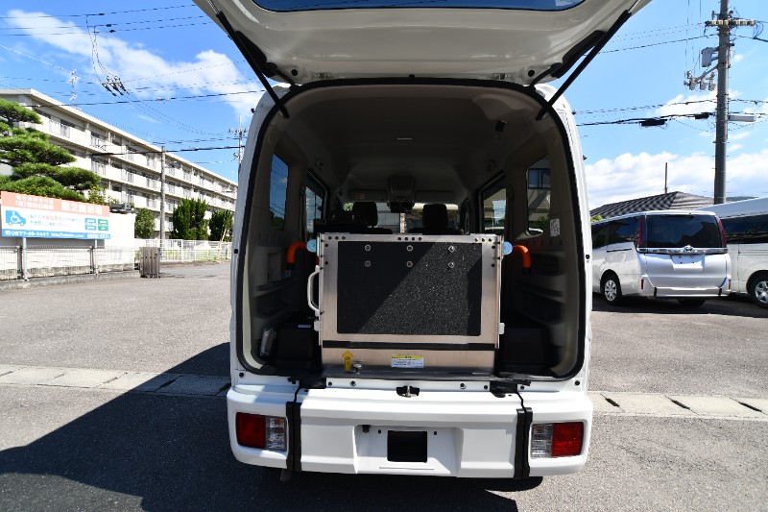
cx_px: 384
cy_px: 256
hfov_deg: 96.7
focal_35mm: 16
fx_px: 341
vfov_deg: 73.7
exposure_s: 1/250
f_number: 8
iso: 110
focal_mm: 11
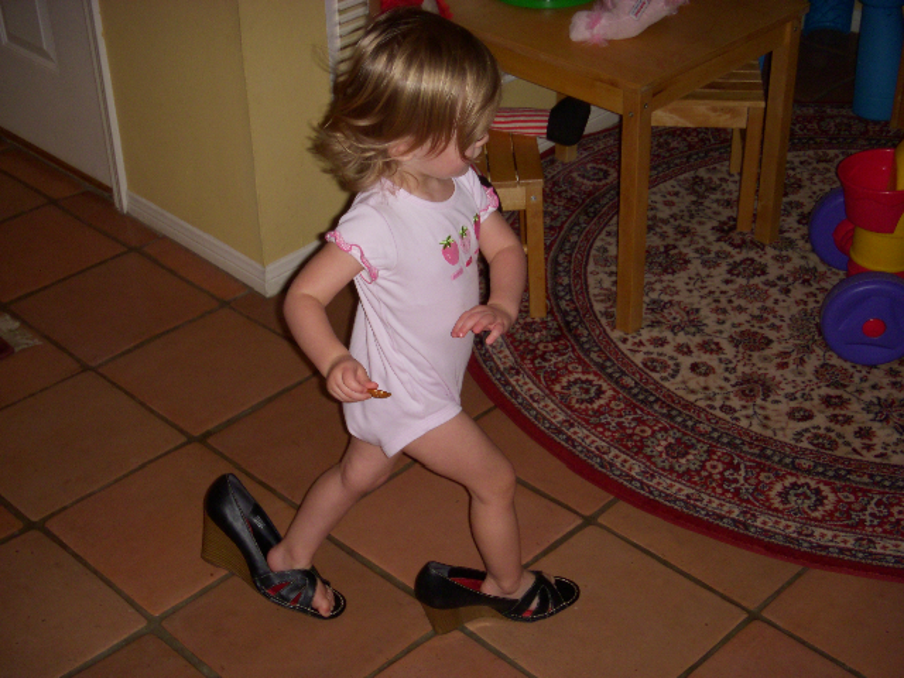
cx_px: 452
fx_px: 1489
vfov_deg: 25.7
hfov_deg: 33.8
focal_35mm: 57
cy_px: 339
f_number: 3.6
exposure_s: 1/40
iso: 125
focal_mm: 9.4
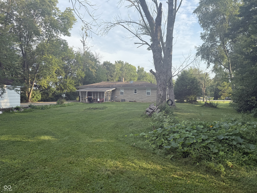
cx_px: 128
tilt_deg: -1.5
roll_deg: +0.0
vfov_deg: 56.8
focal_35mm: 24
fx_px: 178
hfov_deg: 71.6
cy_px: 96
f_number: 1.78
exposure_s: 1/1271
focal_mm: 6.76
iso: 80
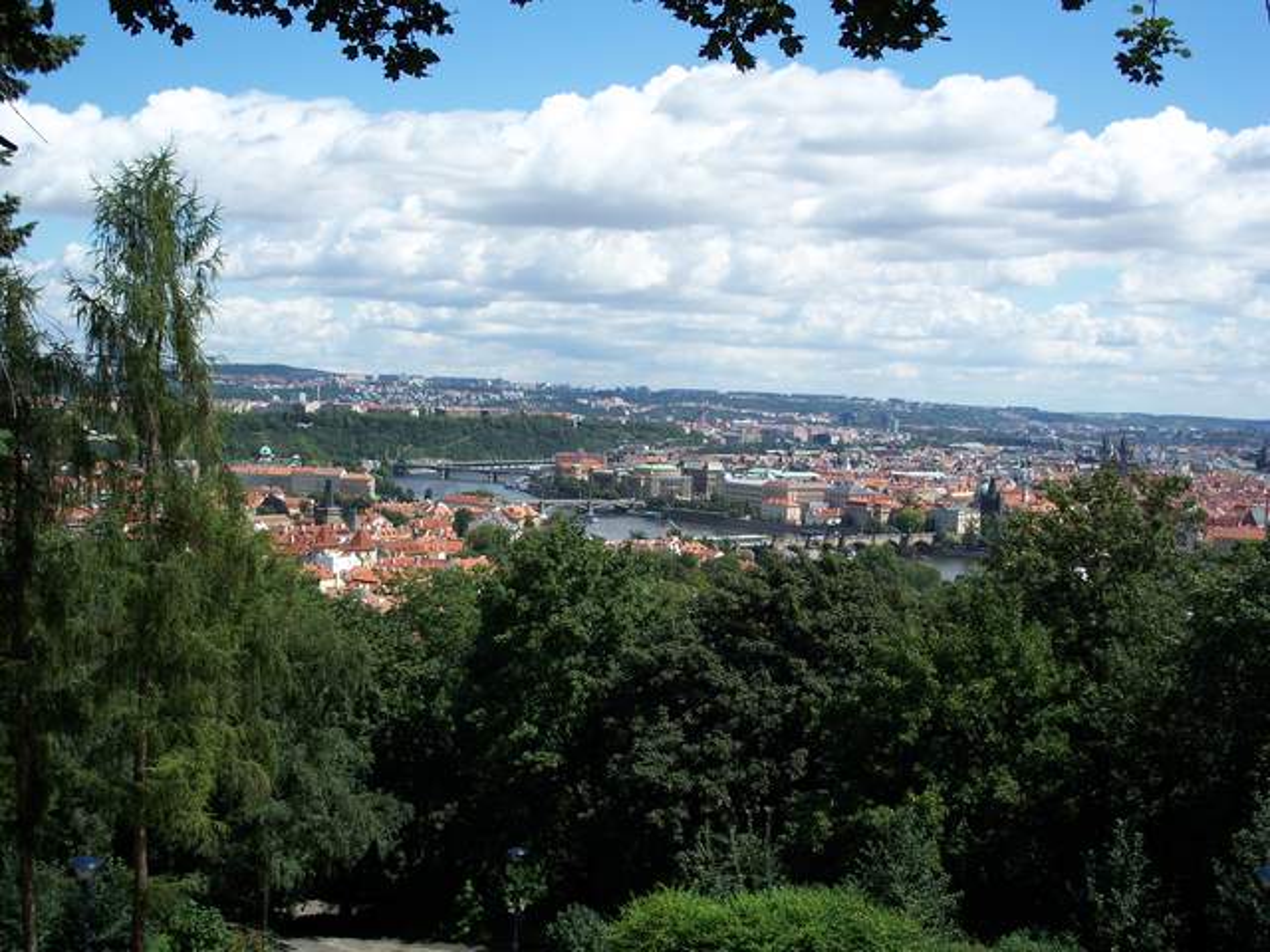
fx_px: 1578
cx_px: 635
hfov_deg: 43.9
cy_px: 476
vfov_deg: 33.6
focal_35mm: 43
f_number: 3.2
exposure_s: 1/800
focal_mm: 9.1
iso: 64
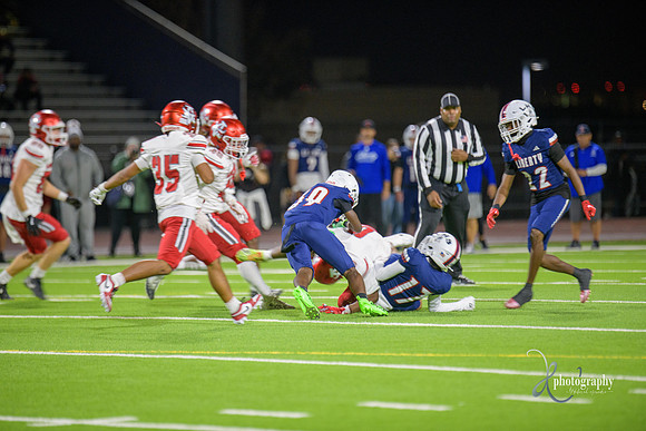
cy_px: 216
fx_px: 5384
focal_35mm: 300
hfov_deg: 6.9
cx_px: 323
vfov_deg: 4.6
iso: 1250
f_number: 2.8
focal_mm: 300
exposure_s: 1/250
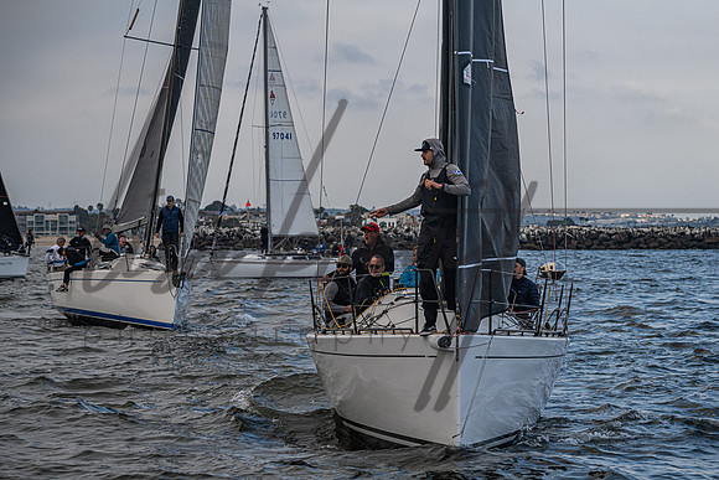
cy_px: 282
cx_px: 423
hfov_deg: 17.4
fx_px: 2348
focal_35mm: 118
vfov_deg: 11.7
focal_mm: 100
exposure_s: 1/2000
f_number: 5.6
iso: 400
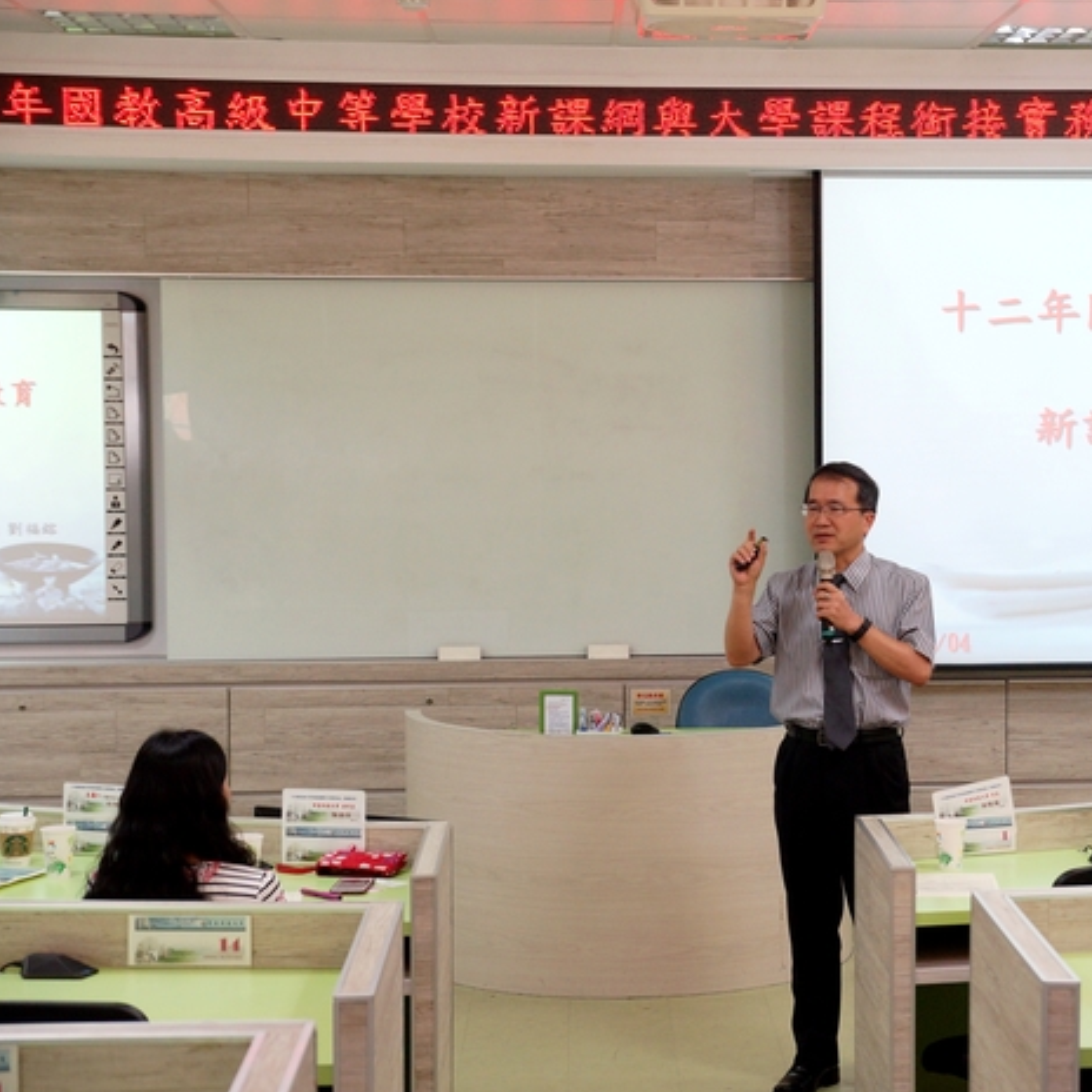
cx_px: 784
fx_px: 2748
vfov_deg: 22.5
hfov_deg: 22.3
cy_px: 547
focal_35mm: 77
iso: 320
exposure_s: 1/60
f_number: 4.5
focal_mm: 40
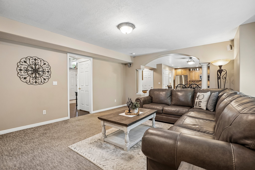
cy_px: 85
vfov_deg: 73.7
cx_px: 128
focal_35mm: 16
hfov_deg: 96.7
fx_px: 113
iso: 400
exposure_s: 1/6
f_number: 8
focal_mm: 16
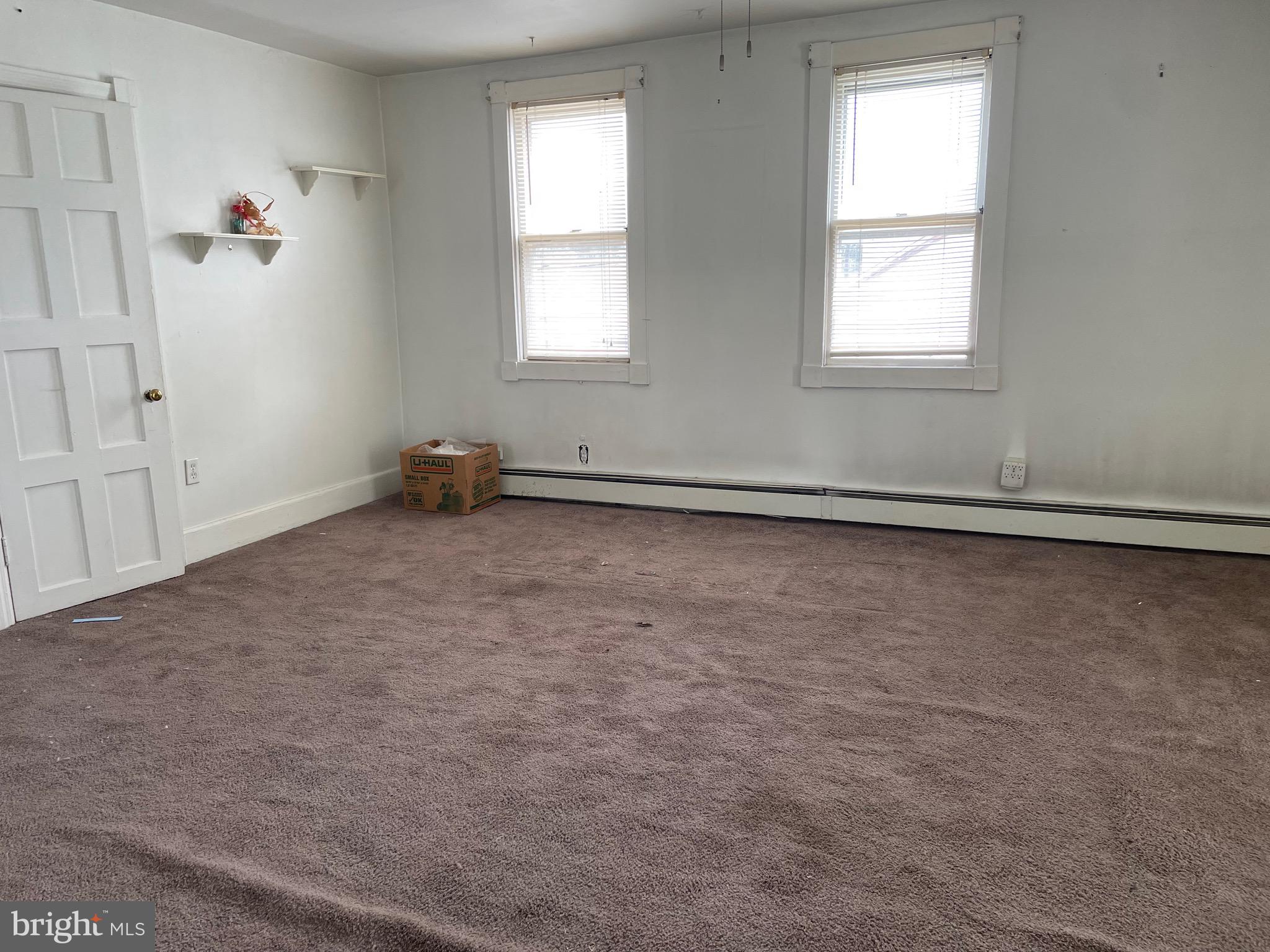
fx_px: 954
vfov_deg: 53.1
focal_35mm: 26
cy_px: 476
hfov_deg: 67.3
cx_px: 635
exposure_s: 1/121
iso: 64
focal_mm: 4.2
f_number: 1.6
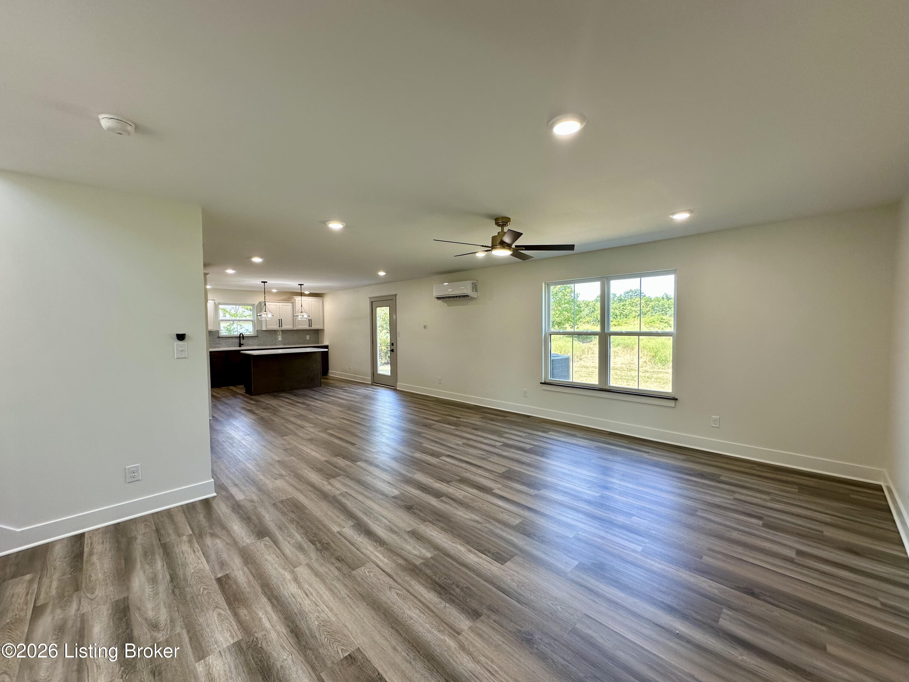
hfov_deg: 102.1
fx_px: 368
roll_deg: +0.4
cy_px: 341
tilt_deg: -2.8
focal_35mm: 14
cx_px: 454
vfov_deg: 85.7
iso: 80
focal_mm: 2.22
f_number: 2.2
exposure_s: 1/120
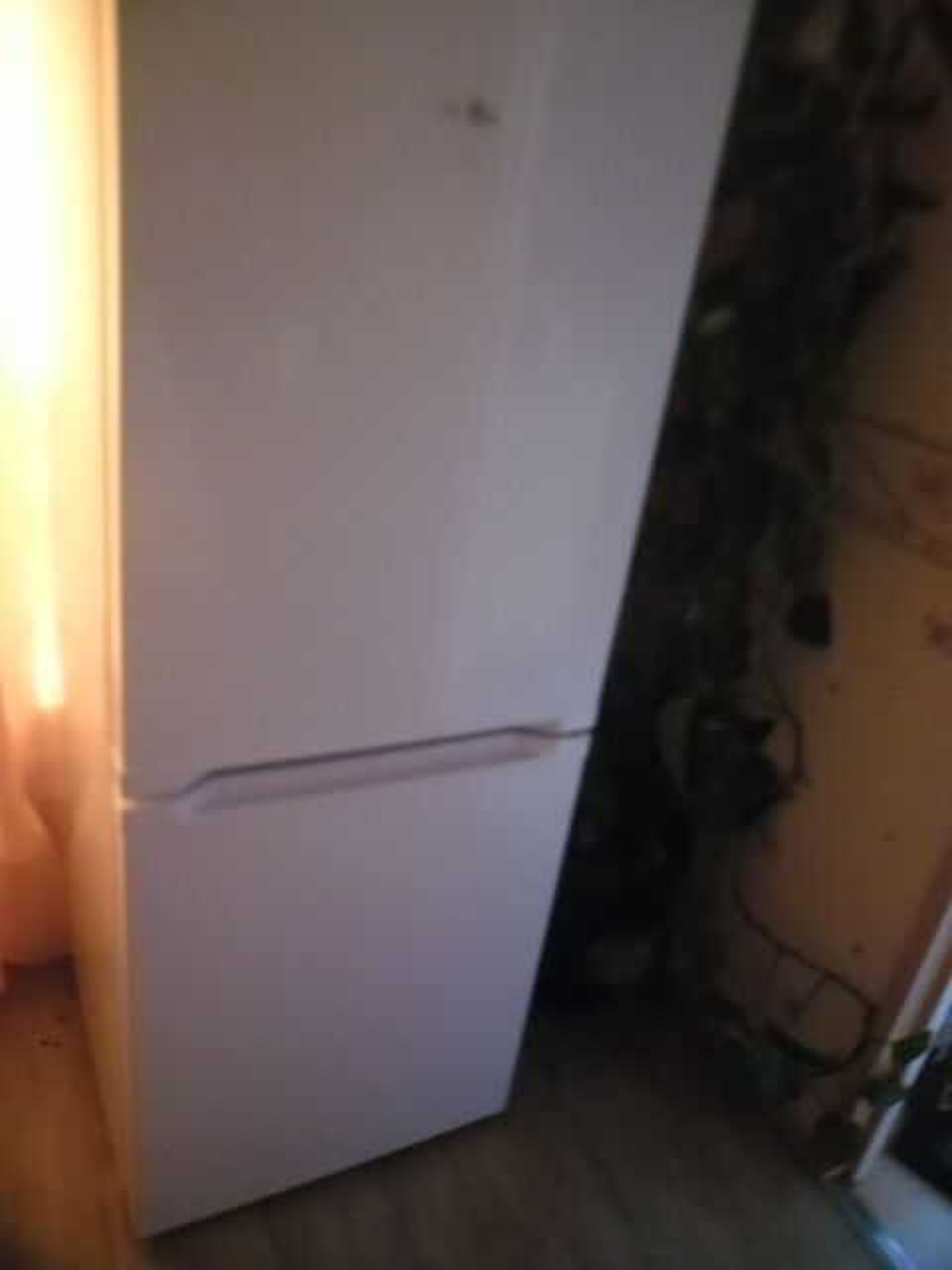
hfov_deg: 51.4
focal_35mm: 27
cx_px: 476
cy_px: 635
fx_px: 990
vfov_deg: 65.3
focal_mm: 4.9
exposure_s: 1/25
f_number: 3.5
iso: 400
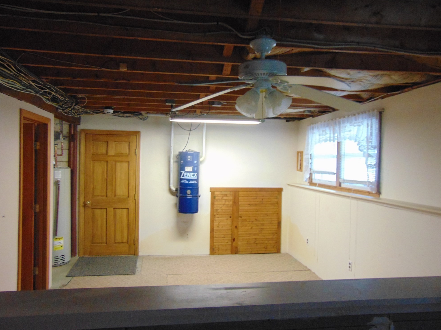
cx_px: 213
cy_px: 168
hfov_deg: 67.3
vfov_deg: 53.1
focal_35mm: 26
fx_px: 331
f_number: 3
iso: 320
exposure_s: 1/30
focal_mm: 4.5
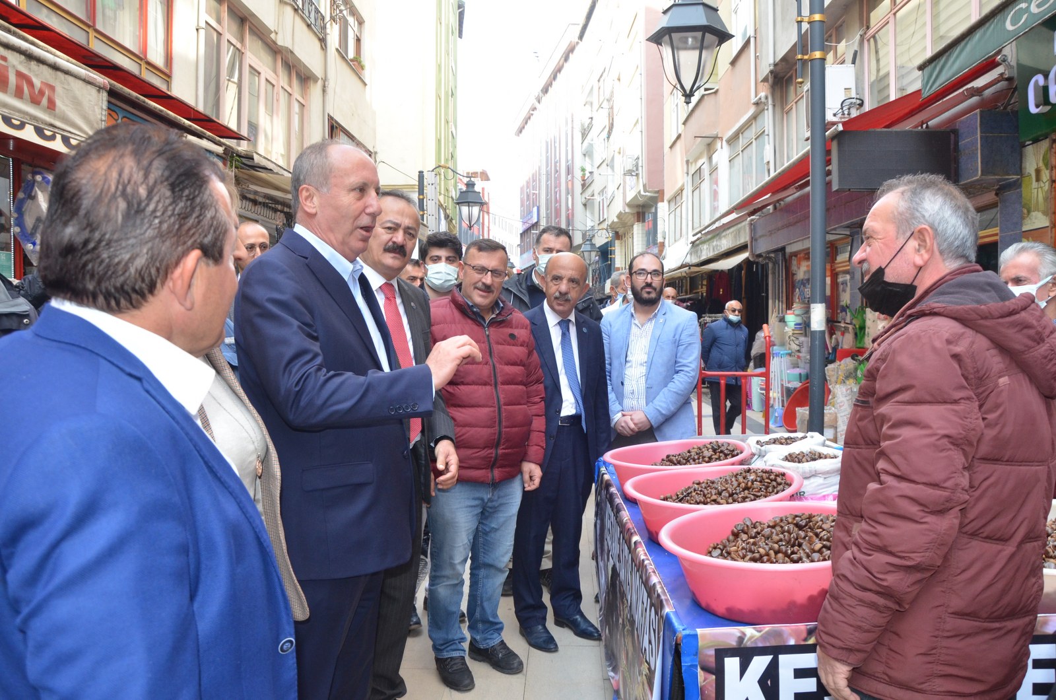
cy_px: 350
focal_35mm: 27
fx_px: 790
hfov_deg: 67.5
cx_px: 528
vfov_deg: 47.7
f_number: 7.1
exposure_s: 1/250
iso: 800
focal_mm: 18
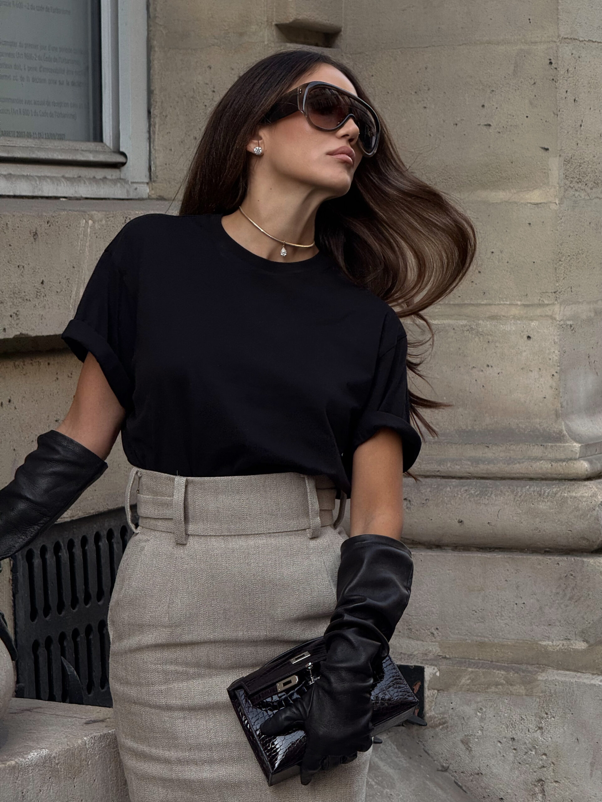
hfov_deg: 12.3
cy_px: 401
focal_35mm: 120
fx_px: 2783
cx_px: 301
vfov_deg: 16.4
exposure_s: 1/141
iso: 50
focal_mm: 15.66
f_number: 2.8
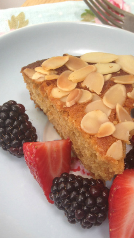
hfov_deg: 24.8
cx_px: 95
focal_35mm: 48
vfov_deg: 42.3
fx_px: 303
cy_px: 157
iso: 50
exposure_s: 1/60
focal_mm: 4.12
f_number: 2.4
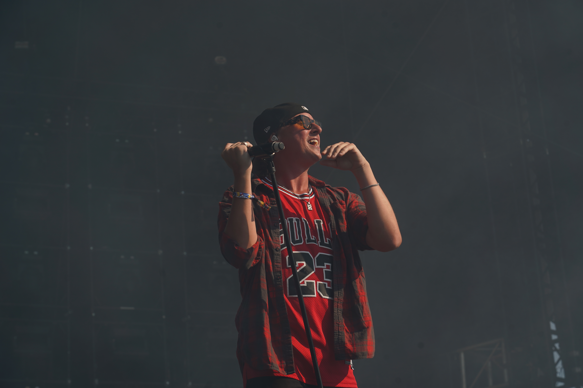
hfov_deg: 19.5
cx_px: 292
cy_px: 194
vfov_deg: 13.0
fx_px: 1700
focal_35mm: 105
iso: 100
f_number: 8
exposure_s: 1/500
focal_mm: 105
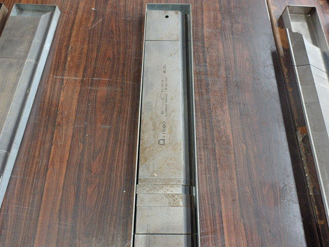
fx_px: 238
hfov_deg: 69.4
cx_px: 164
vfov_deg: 54.9
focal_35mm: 25
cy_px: 124
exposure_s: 1/30
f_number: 3
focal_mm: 4.5
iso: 250
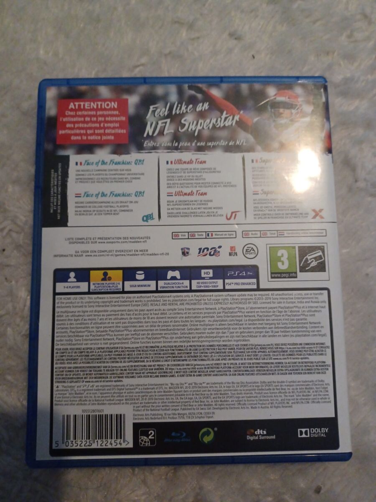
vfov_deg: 69.4
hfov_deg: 54.9
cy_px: 251
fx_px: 362
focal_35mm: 25
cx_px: 188
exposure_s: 1/15
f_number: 1.8
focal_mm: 4.6
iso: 1600
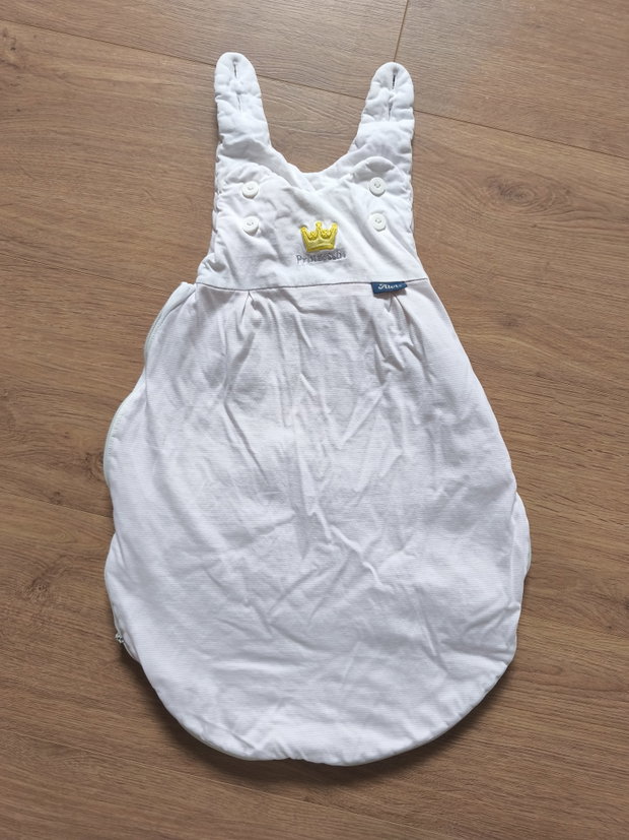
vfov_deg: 73.9
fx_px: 557
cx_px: 314
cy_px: 420
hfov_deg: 58.9
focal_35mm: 23
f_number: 1.6
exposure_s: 1/50
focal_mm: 6.57
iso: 250
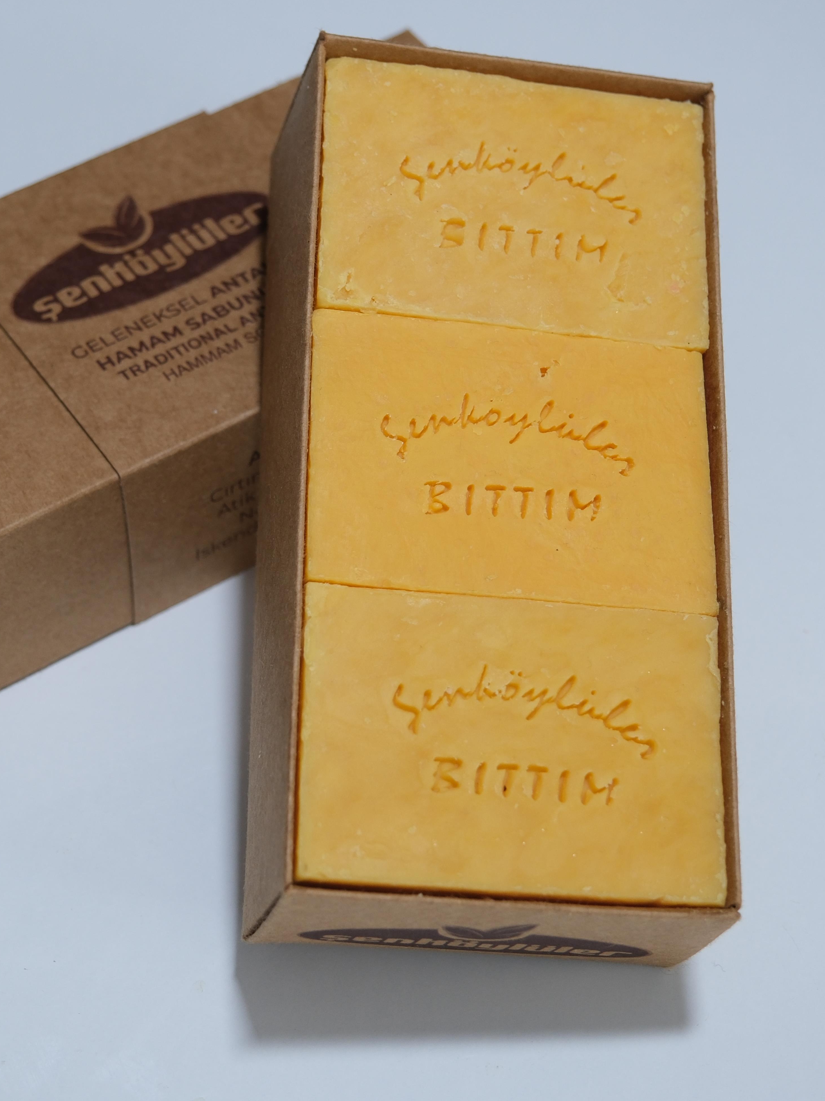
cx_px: 297
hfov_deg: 19.6
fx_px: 2383
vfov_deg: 26.0
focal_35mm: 75
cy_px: 531
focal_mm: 32.5
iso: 500
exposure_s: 1/45
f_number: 4
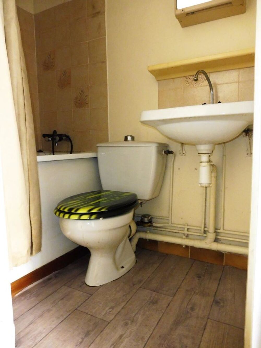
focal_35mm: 24
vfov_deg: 71.6
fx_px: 241
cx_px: 130
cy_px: 174
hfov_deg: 56.8
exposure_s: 1/8
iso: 500
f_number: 3.3
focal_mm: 4.3
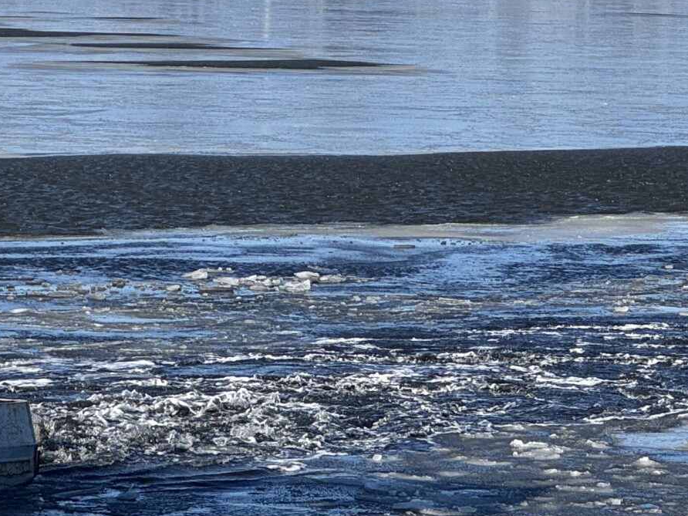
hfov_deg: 8.9
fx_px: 4392
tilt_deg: -4.1
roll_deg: -1.3
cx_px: 193
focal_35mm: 221
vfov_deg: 6.7
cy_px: 118
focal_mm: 9
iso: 25
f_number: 2.8
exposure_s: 1/803
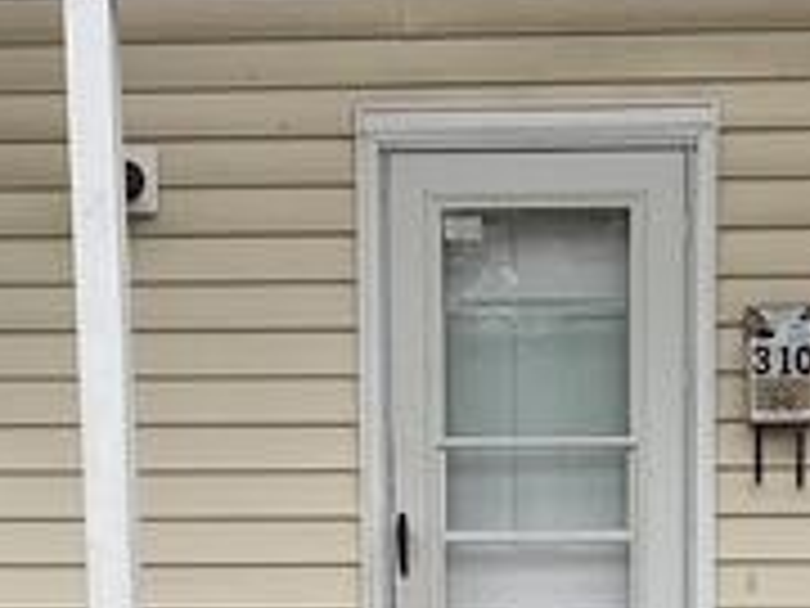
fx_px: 2410
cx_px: 554
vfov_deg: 14.0
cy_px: 694
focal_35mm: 103
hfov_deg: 19.0
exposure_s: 1/322
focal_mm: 3
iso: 16
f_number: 1.8
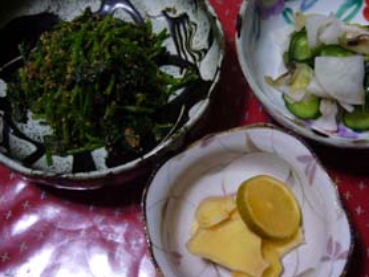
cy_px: 109
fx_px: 469
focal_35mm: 44
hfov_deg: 42.7
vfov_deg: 32.8
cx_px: 219
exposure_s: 1/20
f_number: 2.8
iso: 200
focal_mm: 5.8
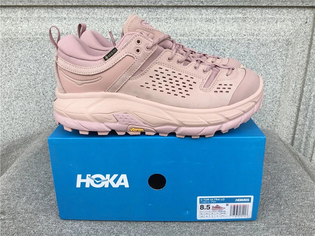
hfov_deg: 58.4
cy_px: 118
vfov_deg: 45.4
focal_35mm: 31
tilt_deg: -21.4
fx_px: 282
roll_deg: +0.4
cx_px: 158
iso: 25
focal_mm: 3.3
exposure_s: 1/100
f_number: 2.4
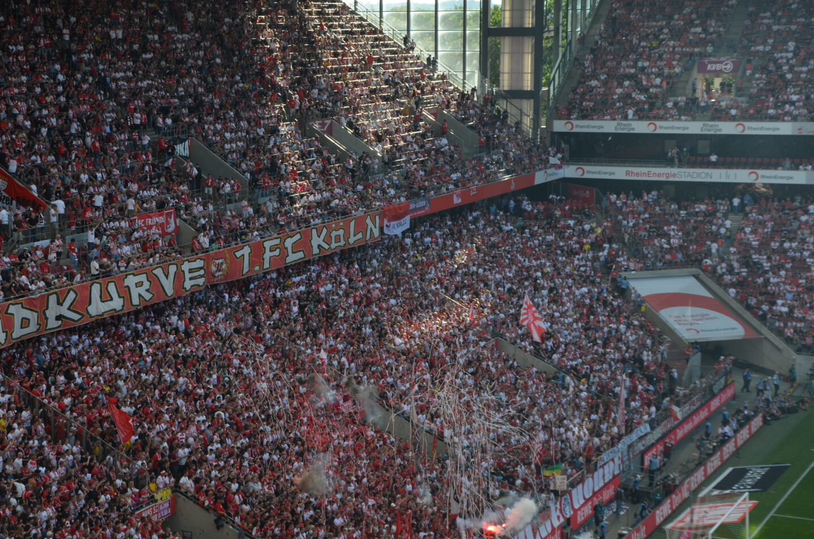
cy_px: 242
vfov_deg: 18.0
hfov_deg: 26.8
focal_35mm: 76
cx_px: 363
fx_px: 1705
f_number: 6.3
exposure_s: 1/160
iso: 200
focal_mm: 45
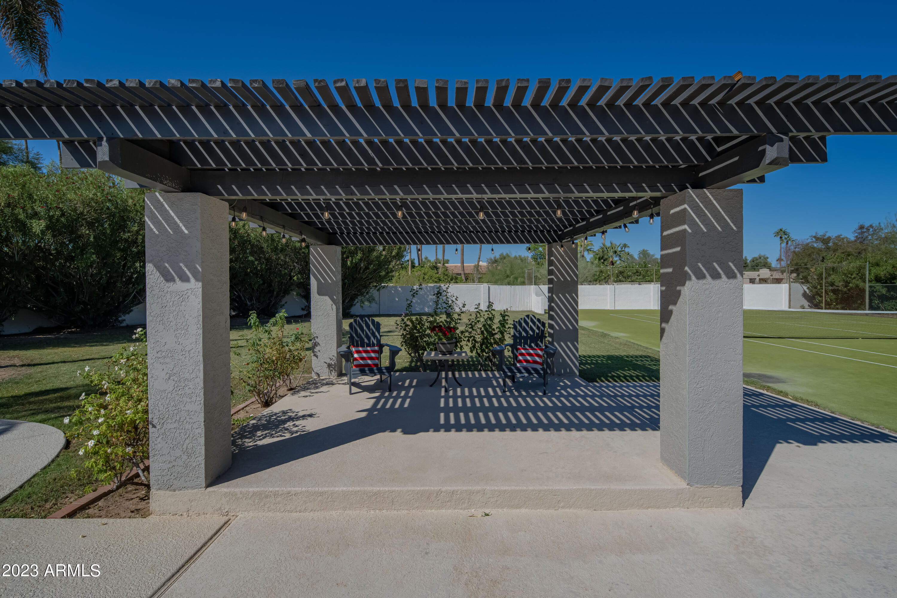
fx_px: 424
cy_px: 299
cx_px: 448
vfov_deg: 70.5
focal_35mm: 17
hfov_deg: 93.3
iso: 125
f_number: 8
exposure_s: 1/500
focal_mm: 17
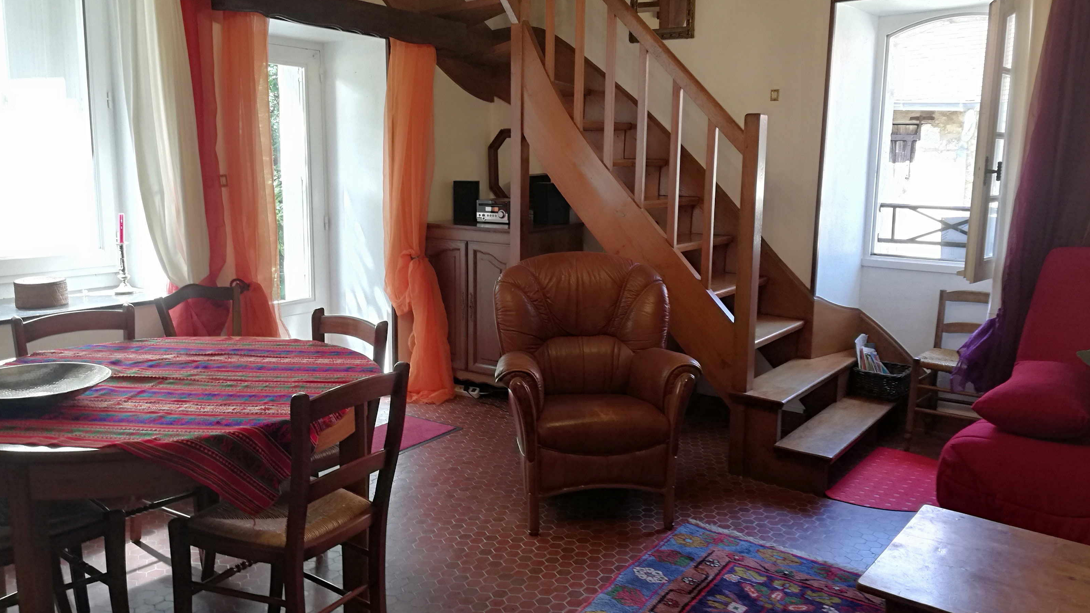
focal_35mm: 29
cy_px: 285
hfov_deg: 66.1
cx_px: 549
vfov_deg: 40.2
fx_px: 838
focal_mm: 3.81
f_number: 2.2
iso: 80
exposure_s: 1/50
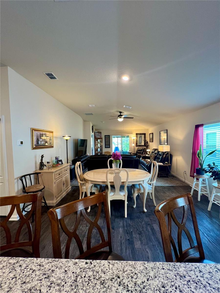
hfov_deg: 89.9
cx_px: 110
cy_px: 146
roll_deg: +1.3
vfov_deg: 106.2
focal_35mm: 13
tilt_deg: -1.7
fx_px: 110
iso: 160
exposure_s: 1/60
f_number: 1.8
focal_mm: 1.57
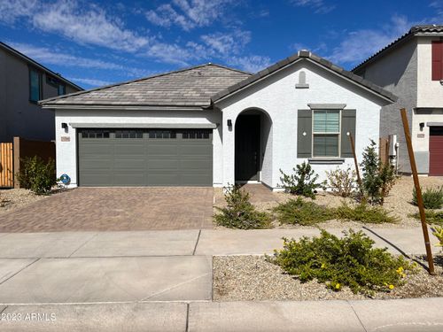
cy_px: 166
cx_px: 222
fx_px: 333
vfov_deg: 53.1
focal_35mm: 26
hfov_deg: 67.3
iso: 50
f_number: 1.6
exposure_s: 1/8403
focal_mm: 5.1
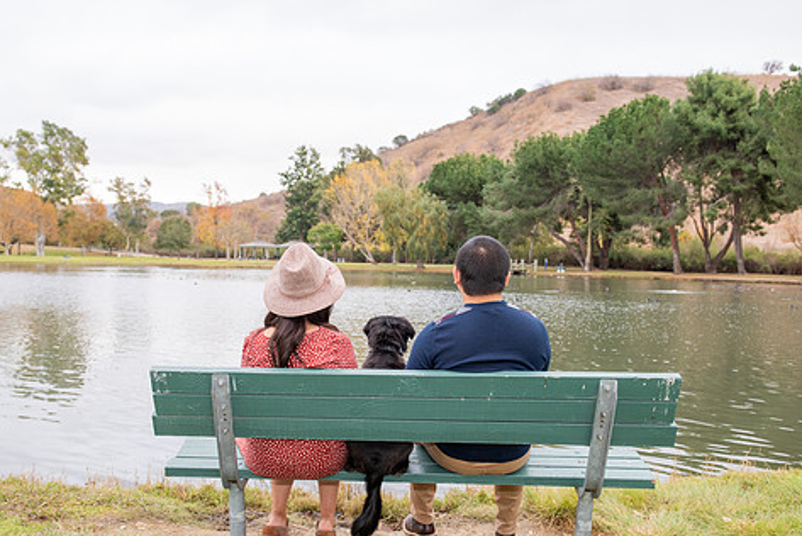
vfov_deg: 35.0
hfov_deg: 50.7
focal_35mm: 38
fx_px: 847
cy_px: 310
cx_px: 383
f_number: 5
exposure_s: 1/125
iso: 500
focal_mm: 31
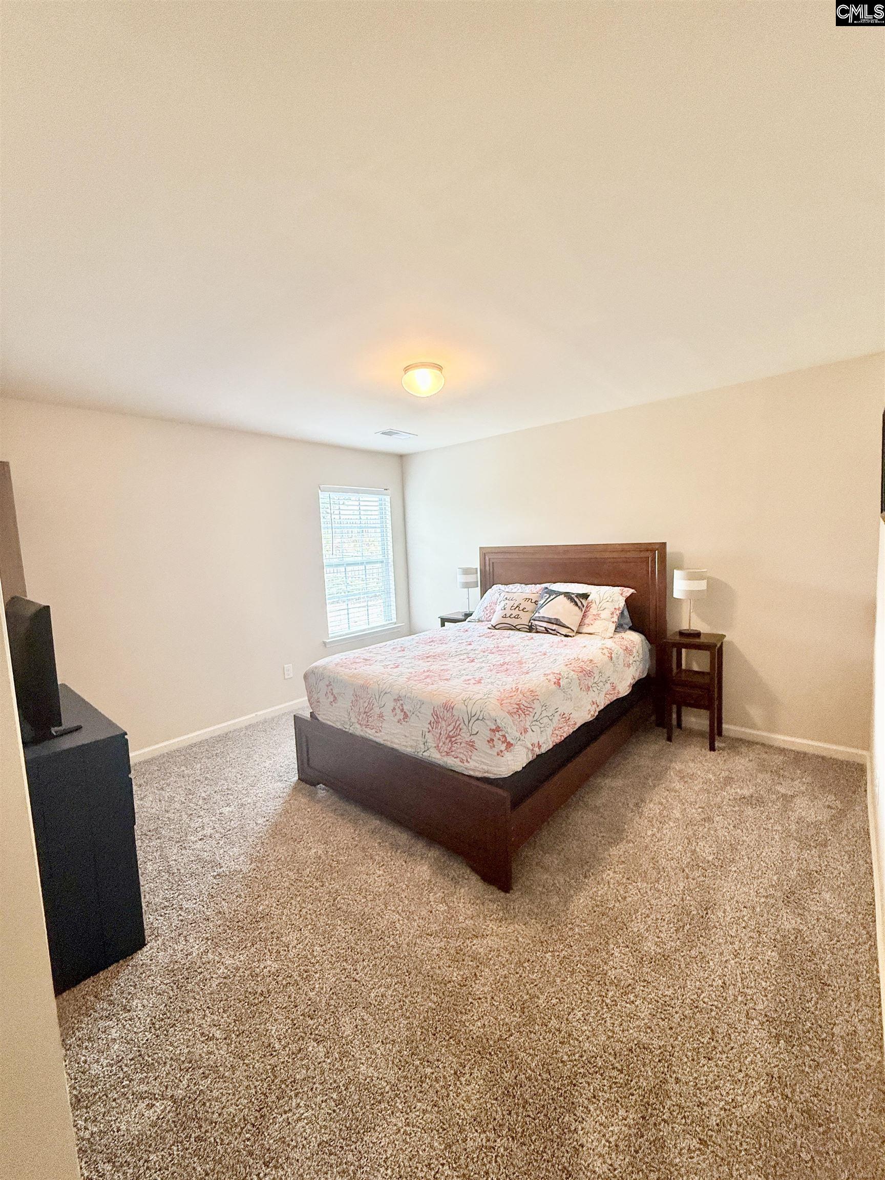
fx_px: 477
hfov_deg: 85.7
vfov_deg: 102.1
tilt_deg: -5.9
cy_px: 590
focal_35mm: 14
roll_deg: +2.4
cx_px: 442
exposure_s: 1/120
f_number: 2.2
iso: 320
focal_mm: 2.22
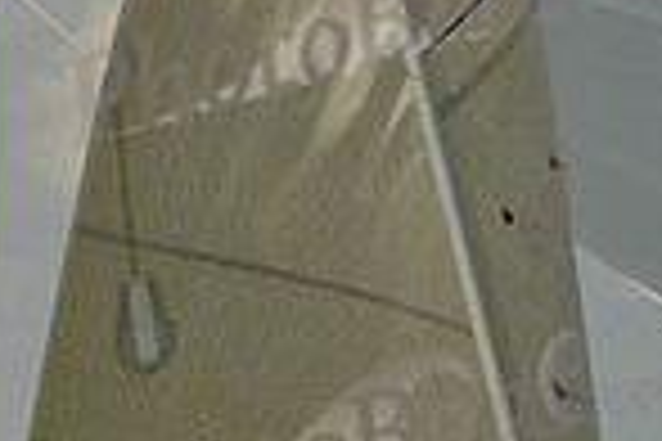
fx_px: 14471
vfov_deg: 1.7
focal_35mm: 787
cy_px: 740
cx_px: -162
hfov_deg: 2.6
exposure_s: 1/1250
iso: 280
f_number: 11
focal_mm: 200
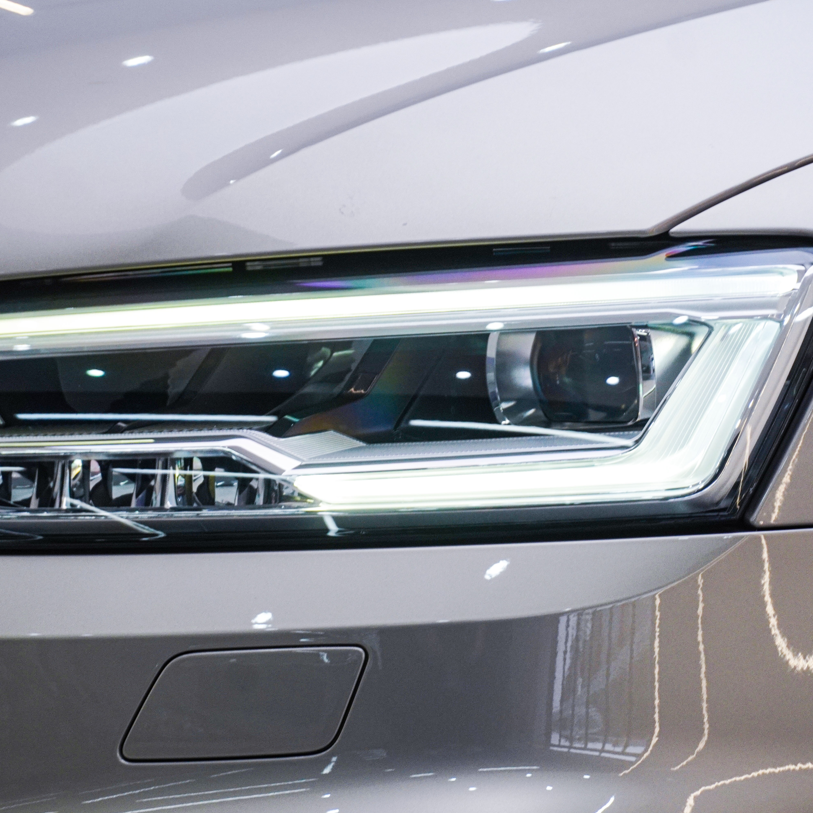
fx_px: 2551
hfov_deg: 18.1
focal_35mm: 96
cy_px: 406
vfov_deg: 18.1
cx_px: 390
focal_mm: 50
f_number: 6.3
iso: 640
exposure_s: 1/80
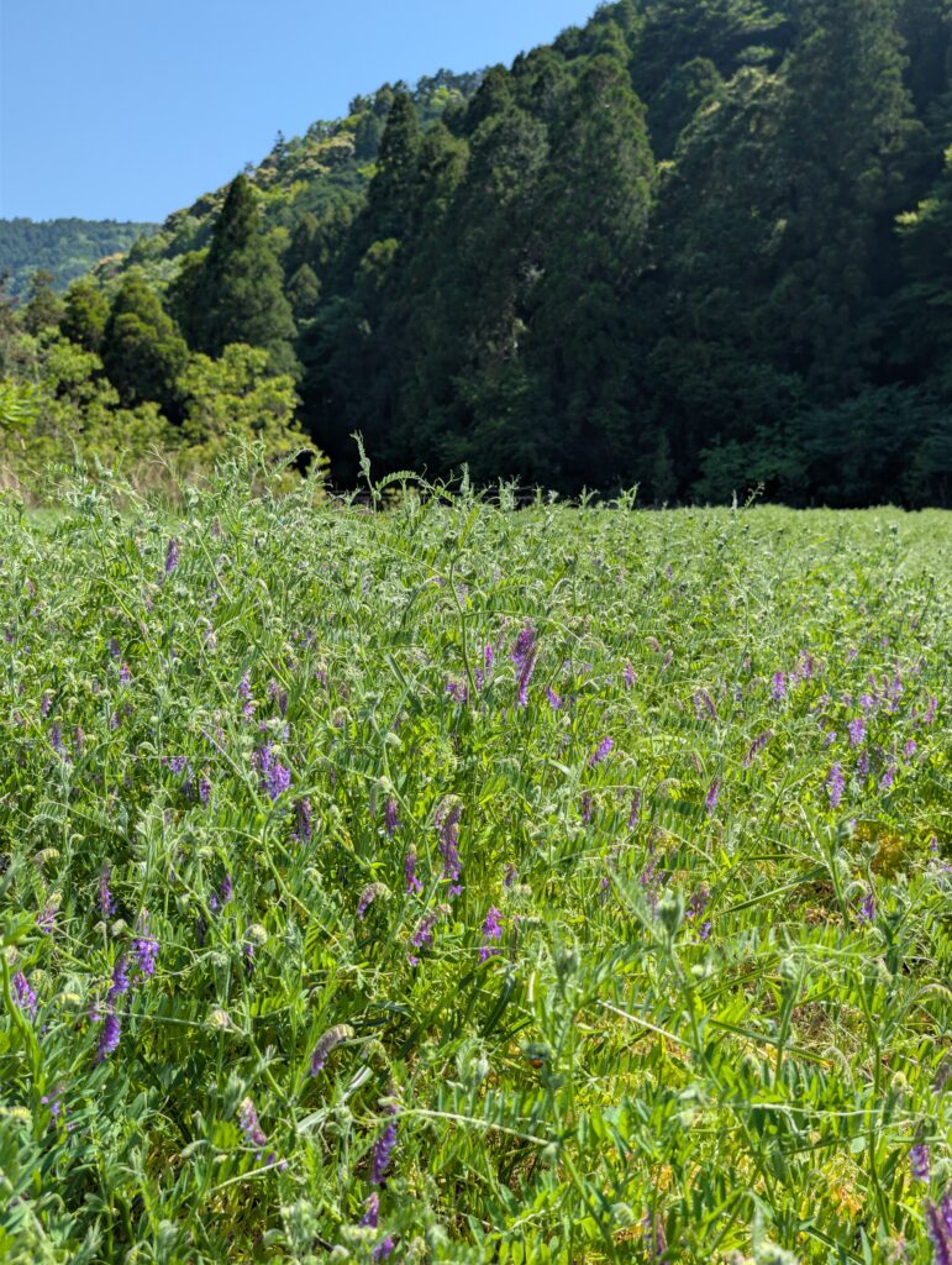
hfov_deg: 56.9
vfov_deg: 71.5
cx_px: 476
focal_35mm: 24
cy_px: 632
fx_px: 878
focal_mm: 6.9
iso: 21
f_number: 1.68
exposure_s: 1/730
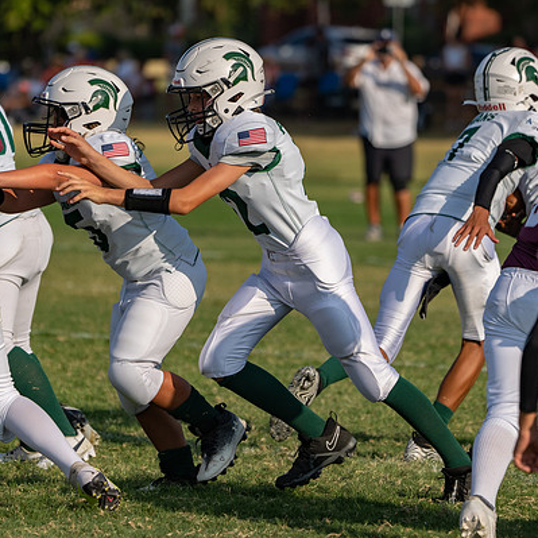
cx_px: 292
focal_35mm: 393
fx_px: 6910
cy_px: 296
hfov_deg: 4.5
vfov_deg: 4.5
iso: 200
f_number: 5.6
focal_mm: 265
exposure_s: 1/1600
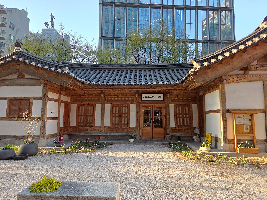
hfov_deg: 73.9
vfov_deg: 58.9
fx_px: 177
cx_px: 134
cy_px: 100
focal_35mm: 23
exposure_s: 1/120
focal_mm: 5.4
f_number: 1.8
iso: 32
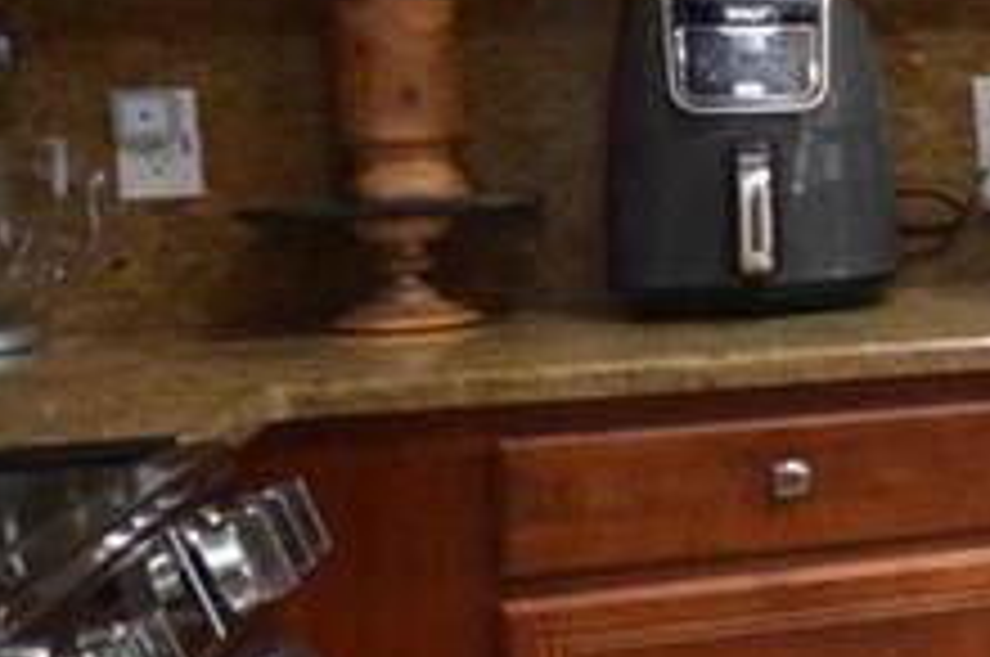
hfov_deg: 15.7
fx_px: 2252
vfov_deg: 16.5
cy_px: 137
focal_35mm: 82
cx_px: 2264
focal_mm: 10
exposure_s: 1/60
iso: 1600
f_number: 3.5
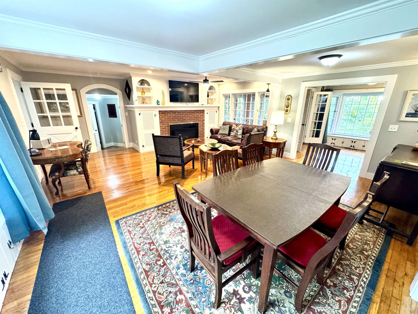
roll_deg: -0.4
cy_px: 157
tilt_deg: -18.1
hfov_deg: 102.1
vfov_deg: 85.7
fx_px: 169
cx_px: 209
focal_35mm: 14
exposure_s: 1/60
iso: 500
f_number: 2.2
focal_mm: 2.22
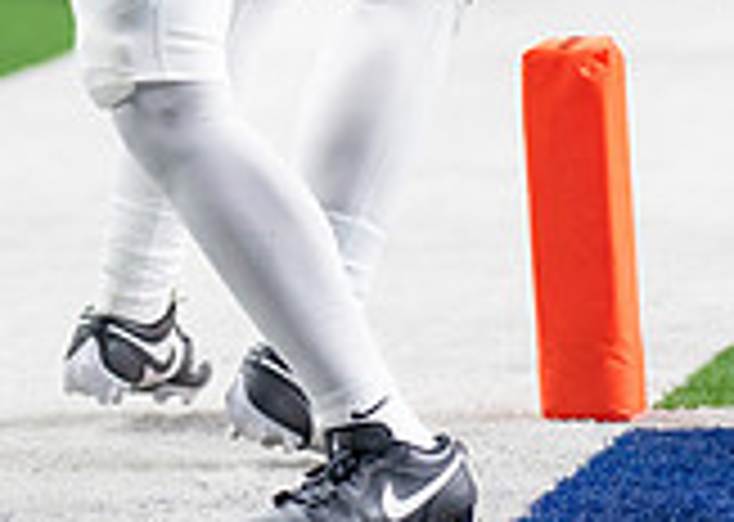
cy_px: -639
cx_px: 566
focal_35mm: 663
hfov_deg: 3.0
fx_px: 13804
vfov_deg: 2.2
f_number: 1.8
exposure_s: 1/400
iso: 500
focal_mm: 135
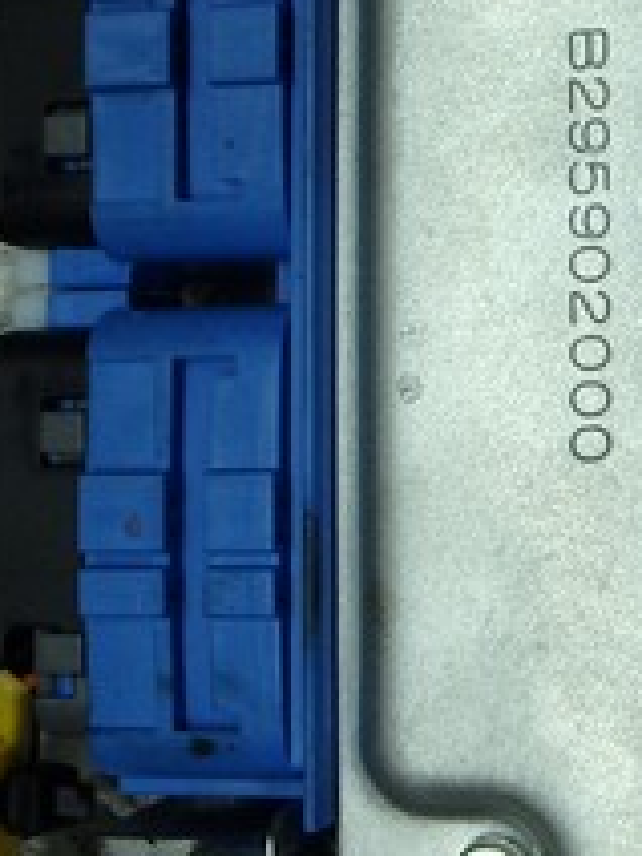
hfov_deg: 18.7
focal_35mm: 76
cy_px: 311
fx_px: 1879
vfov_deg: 25.6
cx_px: 686
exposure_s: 1/125
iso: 125
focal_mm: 3.7
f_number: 3.5
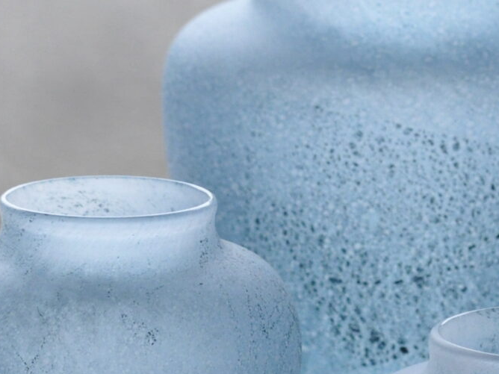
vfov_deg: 3.0
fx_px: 7164
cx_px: 672
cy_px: 312
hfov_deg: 4.0
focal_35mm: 497
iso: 1600
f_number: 5
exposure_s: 1/4000
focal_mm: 90
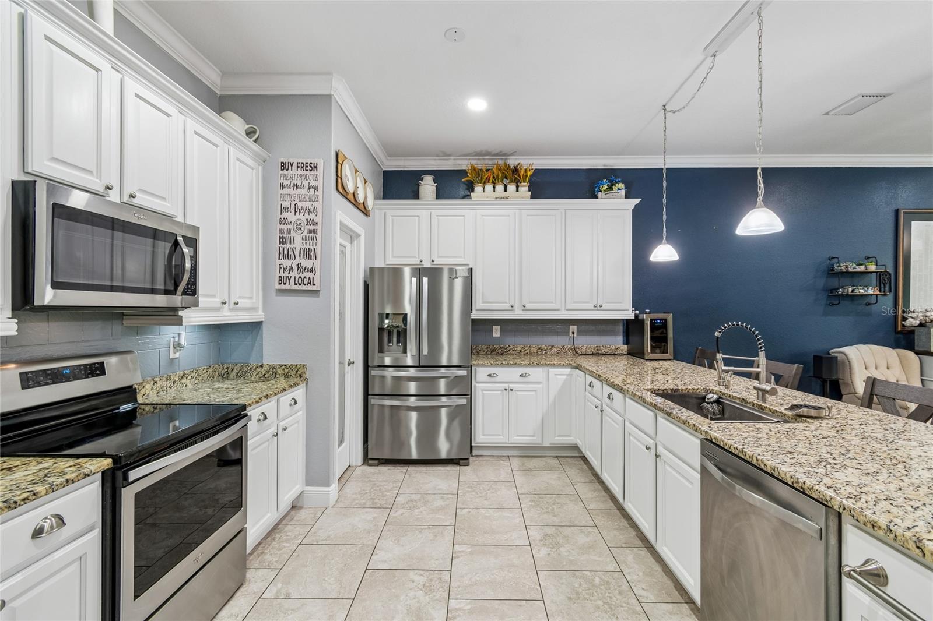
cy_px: 310
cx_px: 466
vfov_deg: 77.3
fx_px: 389
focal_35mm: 15
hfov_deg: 100.4
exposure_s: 1/5
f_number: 7.1
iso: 100
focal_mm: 10
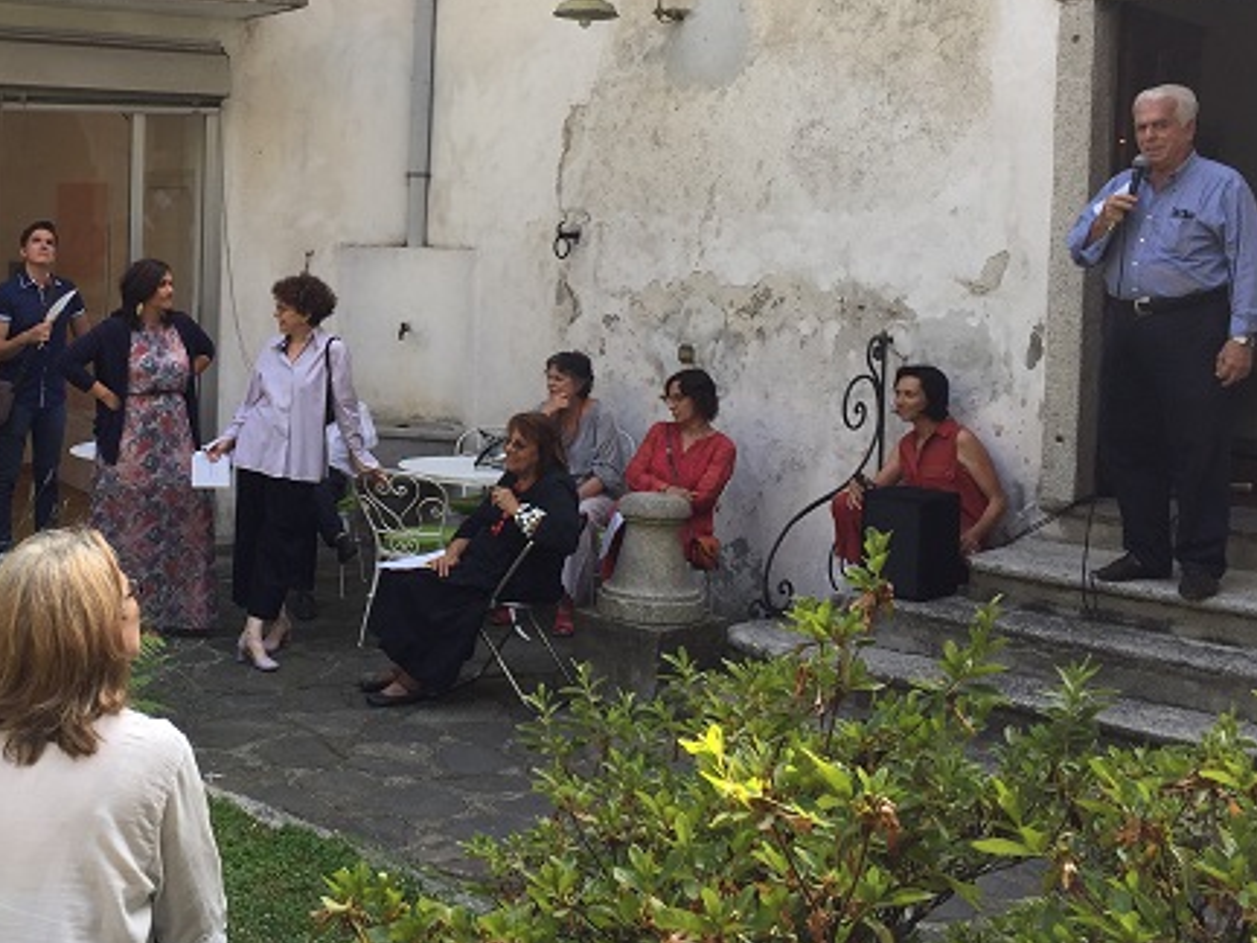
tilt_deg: -2.5
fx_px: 1707
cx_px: 265
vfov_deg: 30.7
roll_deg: -3.2
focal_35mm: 47
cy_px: 325
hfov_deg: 39.0
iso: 32
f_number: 2.2
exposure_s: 1/293
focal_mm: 4.15
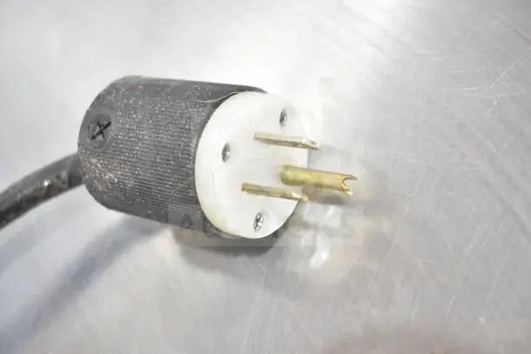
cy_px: 177
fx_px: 797
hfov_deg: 36.9
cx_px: 266
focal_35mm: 54
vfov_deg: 25.1
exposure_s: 1/60
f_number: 4.8
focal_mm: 36
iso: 1000
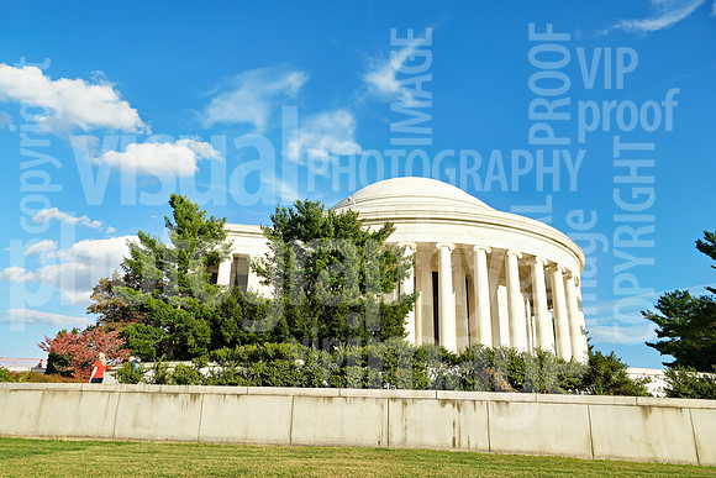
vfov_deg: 48.0
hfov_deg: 67.4
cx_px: 358
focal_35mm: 27
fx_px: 537
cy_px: 239
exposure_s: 1/100
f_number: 9
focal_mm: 18
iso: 100
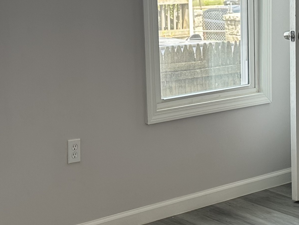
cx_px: 172
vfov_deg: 18.2
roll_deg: +1.2
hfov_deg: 24.1
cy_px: 88
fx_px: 700
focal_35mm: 81
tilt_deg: -9.1
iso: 80
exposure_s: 1/158
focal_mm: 6.86
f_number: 1.78
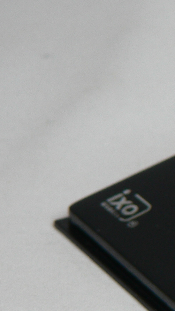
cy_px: 274
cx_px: 442
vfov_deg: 6.8
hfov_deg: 3.7
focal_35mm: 319
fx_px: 2631
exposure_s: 1/60
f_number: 3.2
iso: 80
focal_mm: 16.9
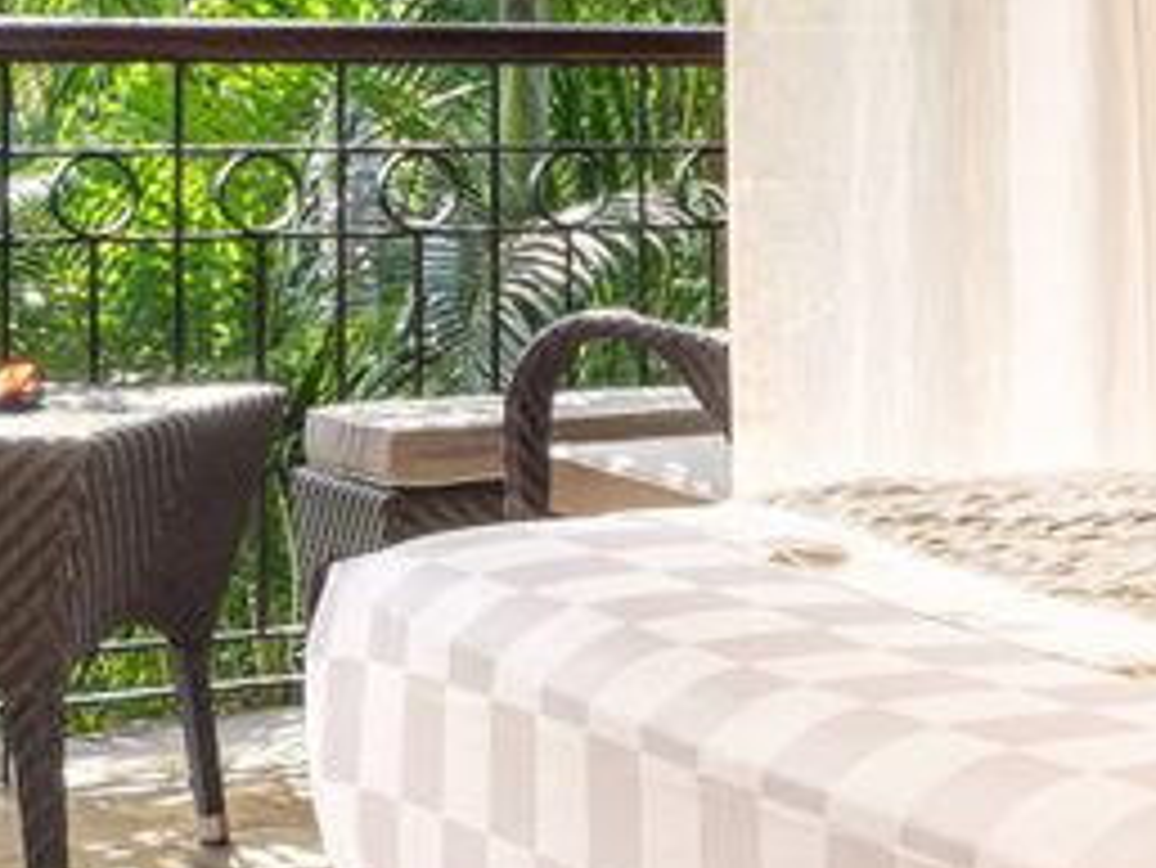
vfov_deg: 13.6
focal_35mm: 108
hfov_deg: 16.1
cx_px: 1909
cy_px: 36
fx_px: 3604
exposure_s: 1/2.5
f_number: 18
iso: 250
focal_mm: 22.6
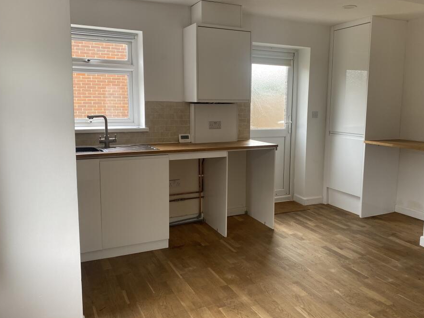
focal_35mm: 30
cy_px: 148
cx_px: 238
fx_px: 368
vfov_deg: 46.8
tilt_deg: -8.8
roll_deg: -0.6
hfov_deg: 59.8
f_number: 1.8
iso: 64
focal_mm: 4.25
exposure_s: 1/121
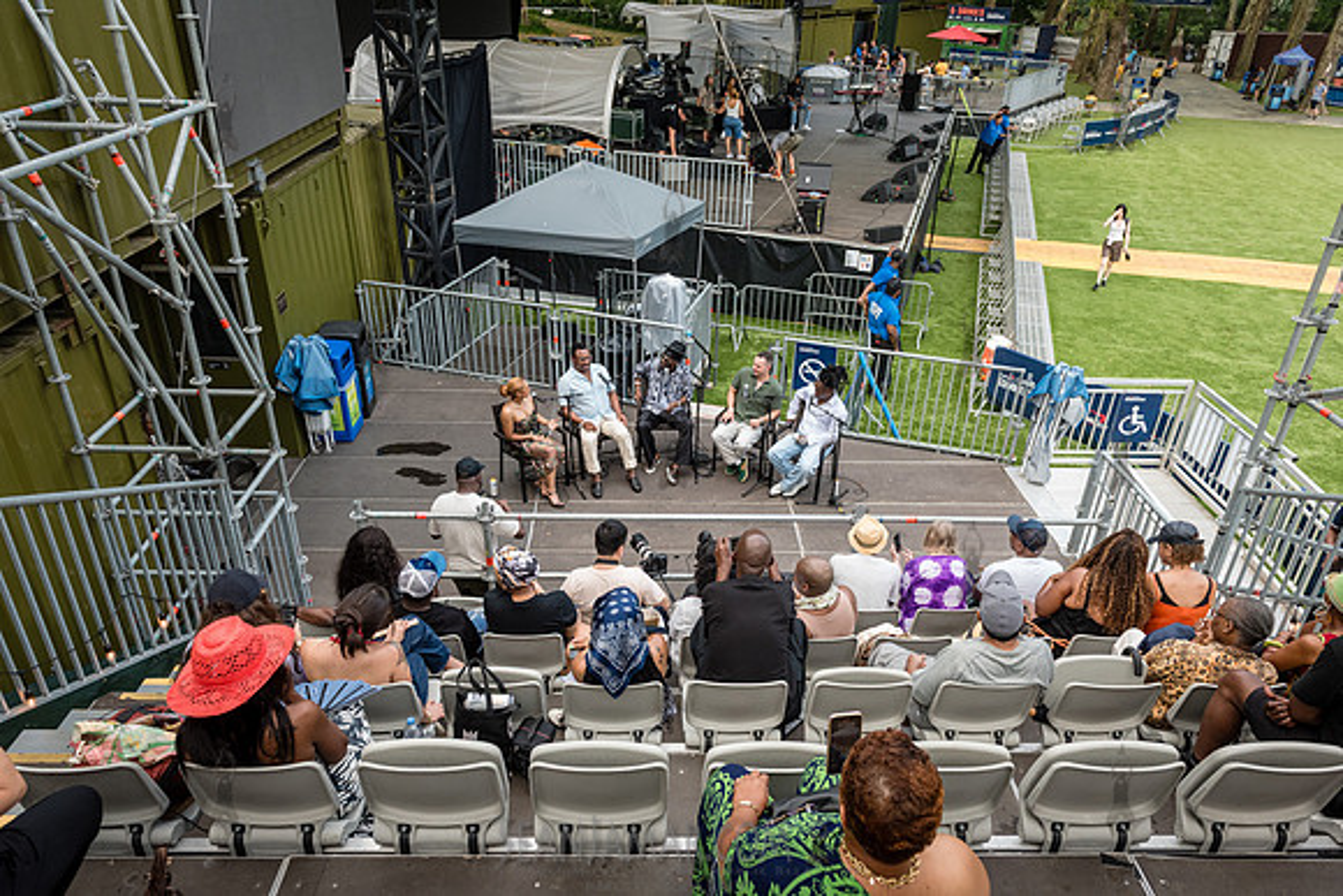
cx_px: 672
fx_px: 896
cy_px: 448
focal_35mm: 24
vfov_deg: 53.2
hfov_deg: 73.7
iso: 1000
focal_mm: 24
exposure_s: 1/500
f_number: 4.5
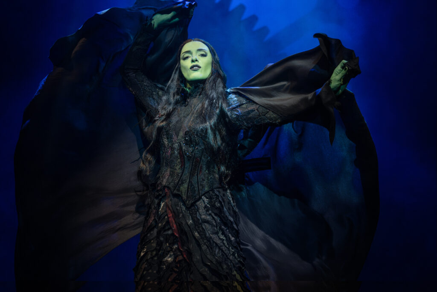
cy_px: 146
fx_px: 1105
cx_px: 218
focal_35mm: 91
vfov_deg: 15.0
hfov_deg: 22.4
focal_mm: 91
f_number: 4
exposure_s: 1/400
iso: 4000
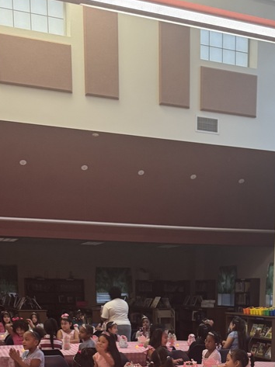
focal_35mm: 52
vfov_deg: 32.9
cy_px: 390
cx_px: 180
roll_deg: +0.5
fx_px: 552
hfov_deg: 27.8
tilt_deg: -10.9
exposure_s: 1/60
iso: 320
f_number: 1.78
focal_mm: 6.76
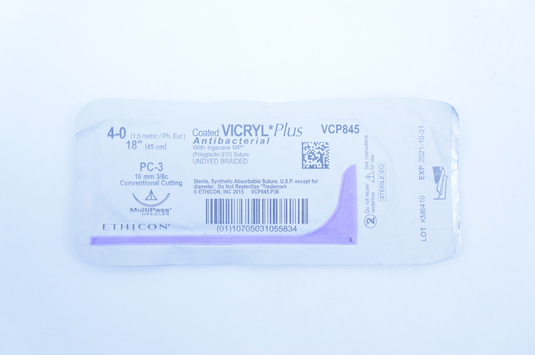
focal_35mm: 57
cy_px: 178
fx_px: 846
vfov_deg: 23.7
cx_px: 268
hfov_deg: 35.1
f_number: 4.5
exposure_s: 1/160
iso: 800
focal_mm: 38
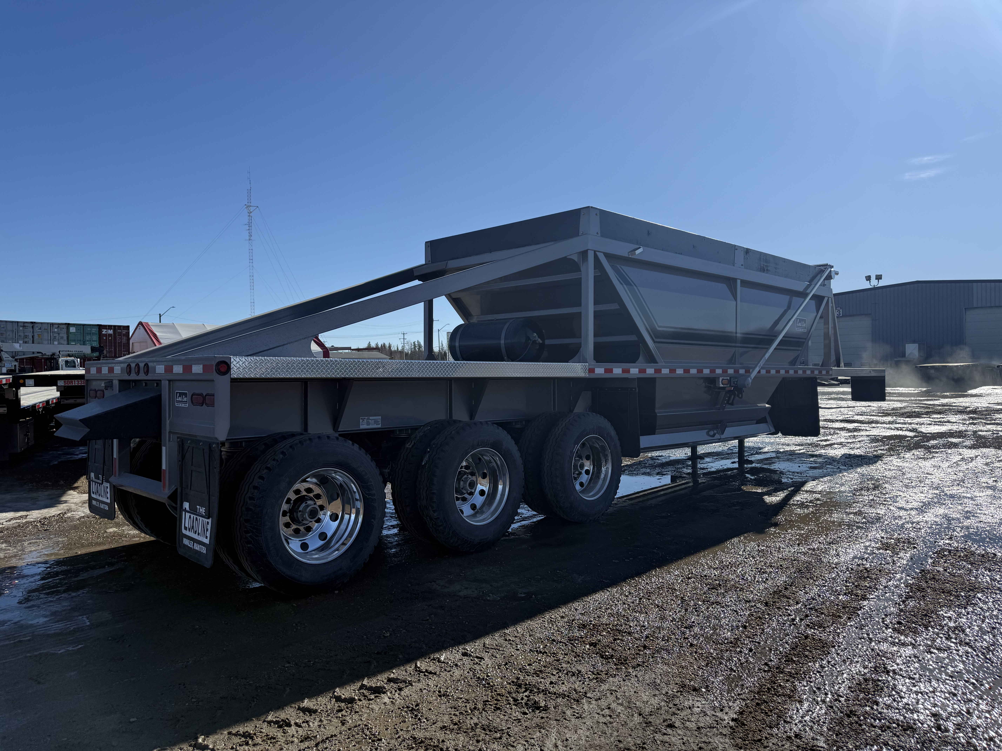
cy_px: 376
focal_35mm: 24
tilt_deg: -1.9
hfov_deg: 71.6
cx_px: 501
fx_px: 695
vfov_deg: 56.8
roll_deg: +0.6
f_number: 1.78
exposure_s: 1/8130
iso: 80
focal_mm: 6.76
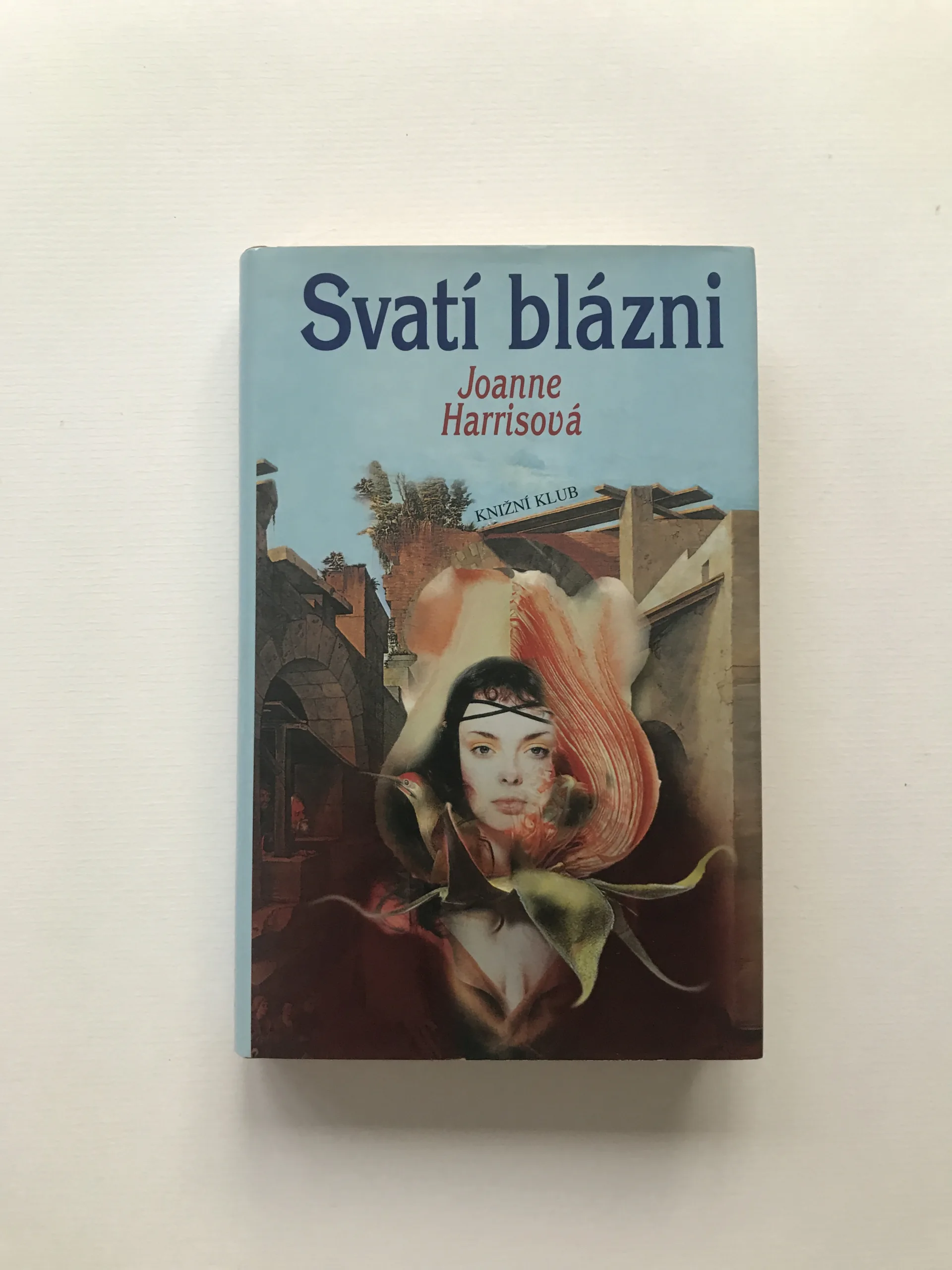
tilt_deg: -87.4
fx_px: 1027
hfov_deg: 49.7
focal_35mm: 28
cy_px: 635
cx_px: 476
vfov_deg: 63.4
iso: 32
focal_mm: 3.99
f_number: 1.8
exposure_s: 1/33
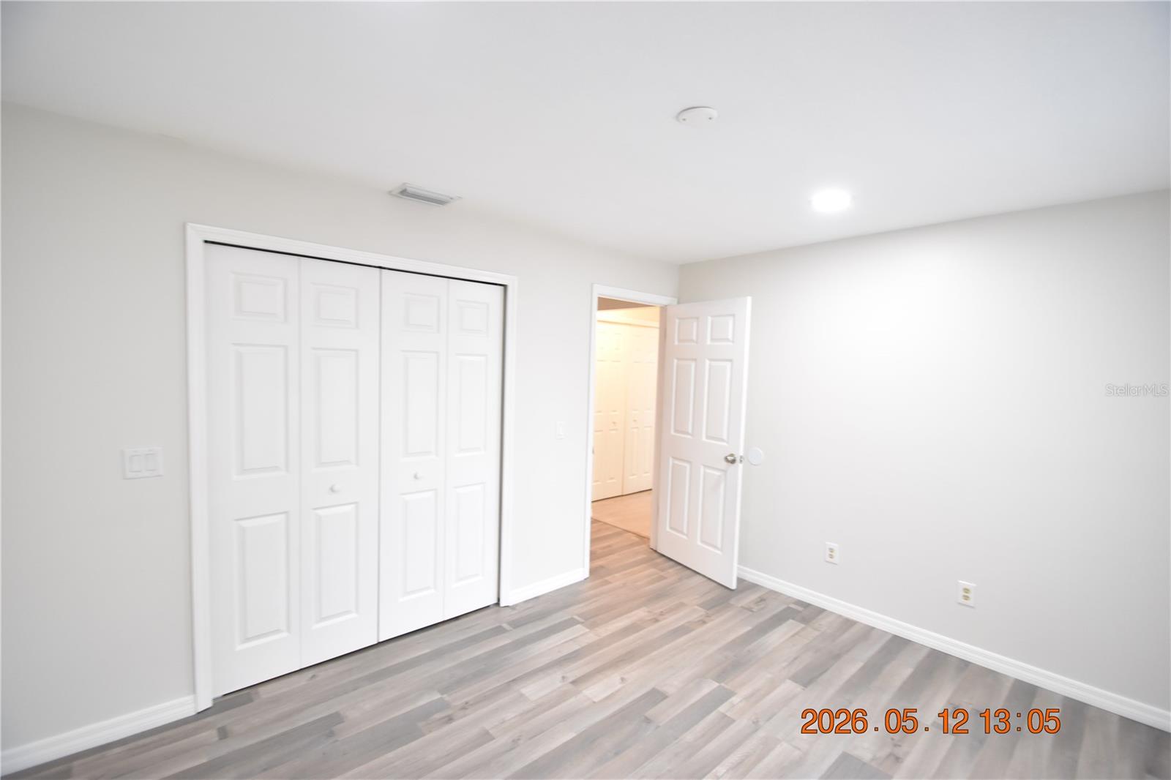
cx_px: 586
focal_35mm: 15
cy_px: 390
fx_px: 488
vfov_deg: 77.3
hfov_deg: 100.4
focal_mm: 10
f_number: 3.5
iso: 800
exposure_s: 1/30
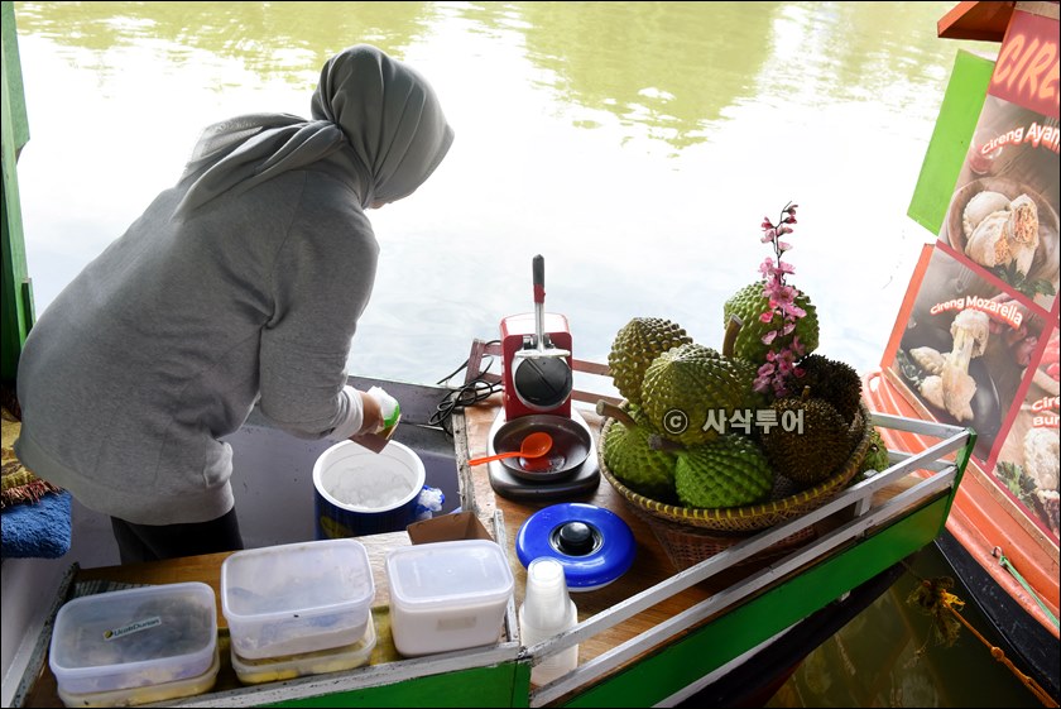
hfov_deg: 55.8
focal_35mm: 34
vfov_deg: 38.9
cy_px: 354
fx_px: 1003
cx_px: 530
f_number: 8
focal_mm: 34
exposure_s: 1/250
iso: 640
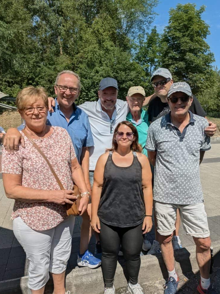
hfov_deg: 54.9
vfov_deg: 69.4
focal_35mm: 25
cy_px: 144
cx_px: 112
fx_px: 212
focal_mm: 4.53
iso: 26
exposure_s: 1/17544
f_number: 1.7
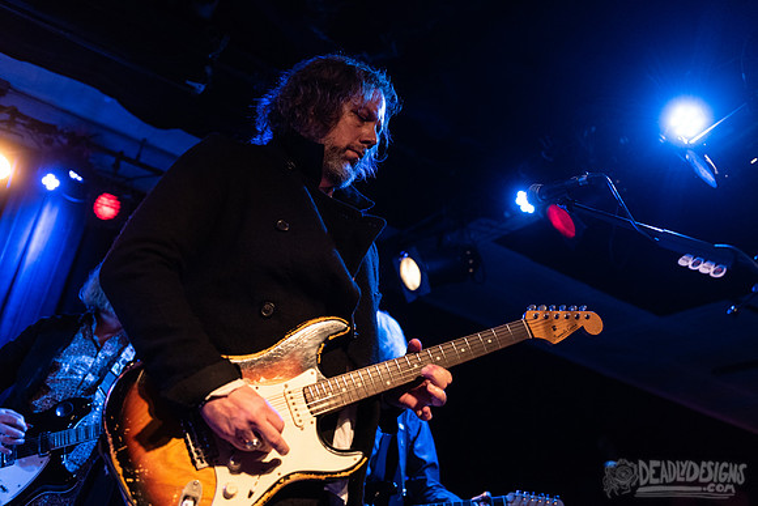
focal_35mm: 42
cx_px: 379
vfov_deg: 31.9
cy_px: 253
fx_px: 884
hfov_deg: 46.4
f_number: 3.2
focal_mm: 42
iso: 2000
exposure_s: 1/160
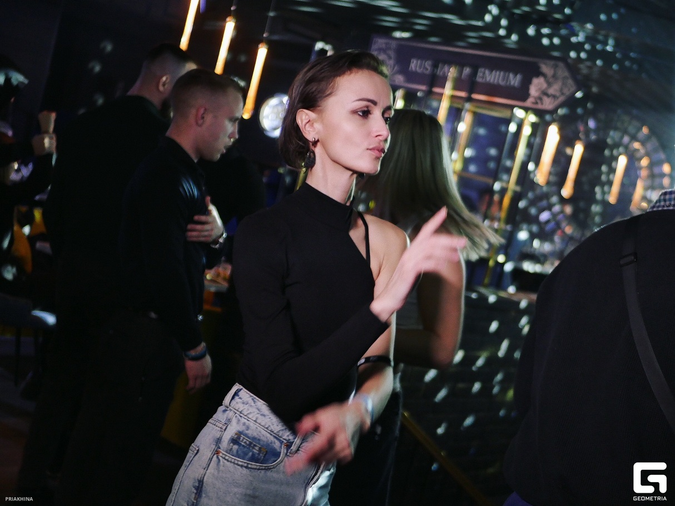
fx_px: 995
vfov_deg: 28.6
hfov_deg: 37.5
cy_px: 253
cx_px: 338
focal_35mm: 51
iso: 1600
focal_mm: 25
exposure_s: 1/100
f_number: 1.7
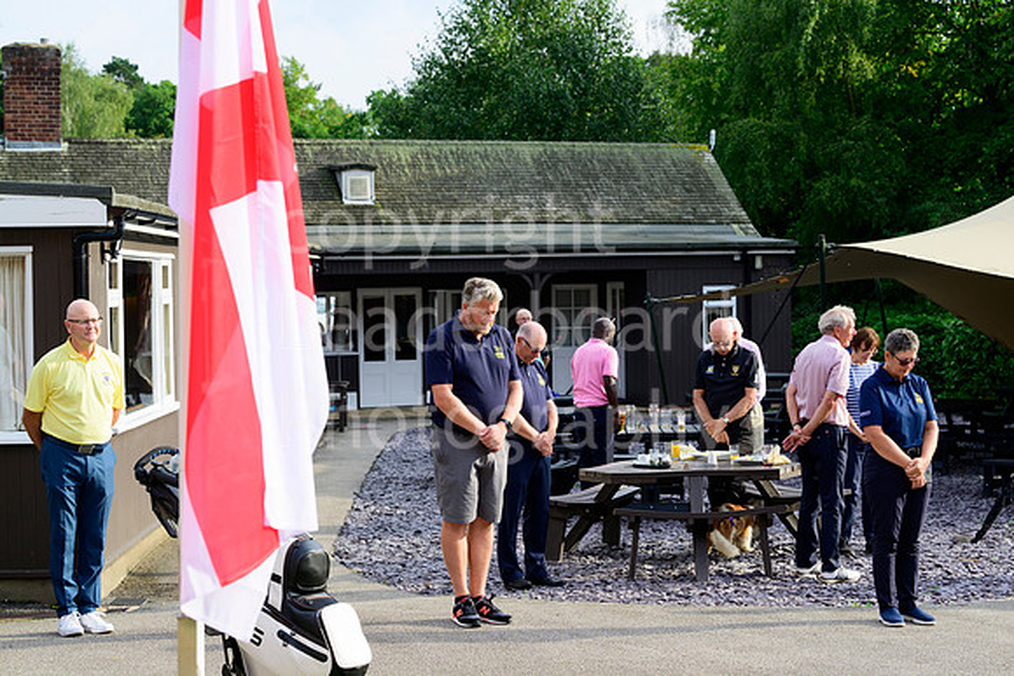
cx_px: 507
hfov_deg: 28.8
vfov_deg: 19.5
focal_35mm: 70
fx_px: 1972
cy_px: 338
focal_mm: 70
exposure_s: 1/1600
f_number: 5.6
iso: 800
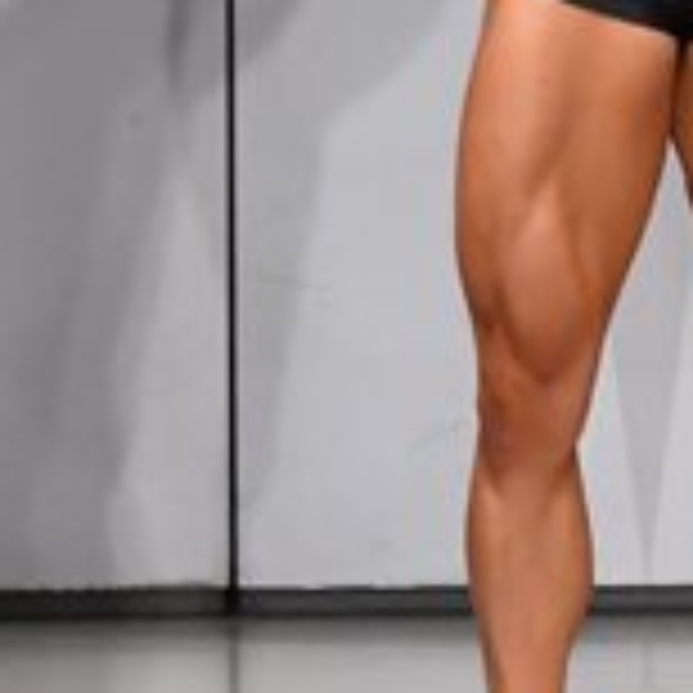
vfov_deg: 1.9
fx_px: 21064
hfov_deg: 1.9
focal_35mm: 930
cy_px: 45
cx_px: 709
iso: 6400
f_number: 5.6
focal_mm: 145
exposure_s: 1/400
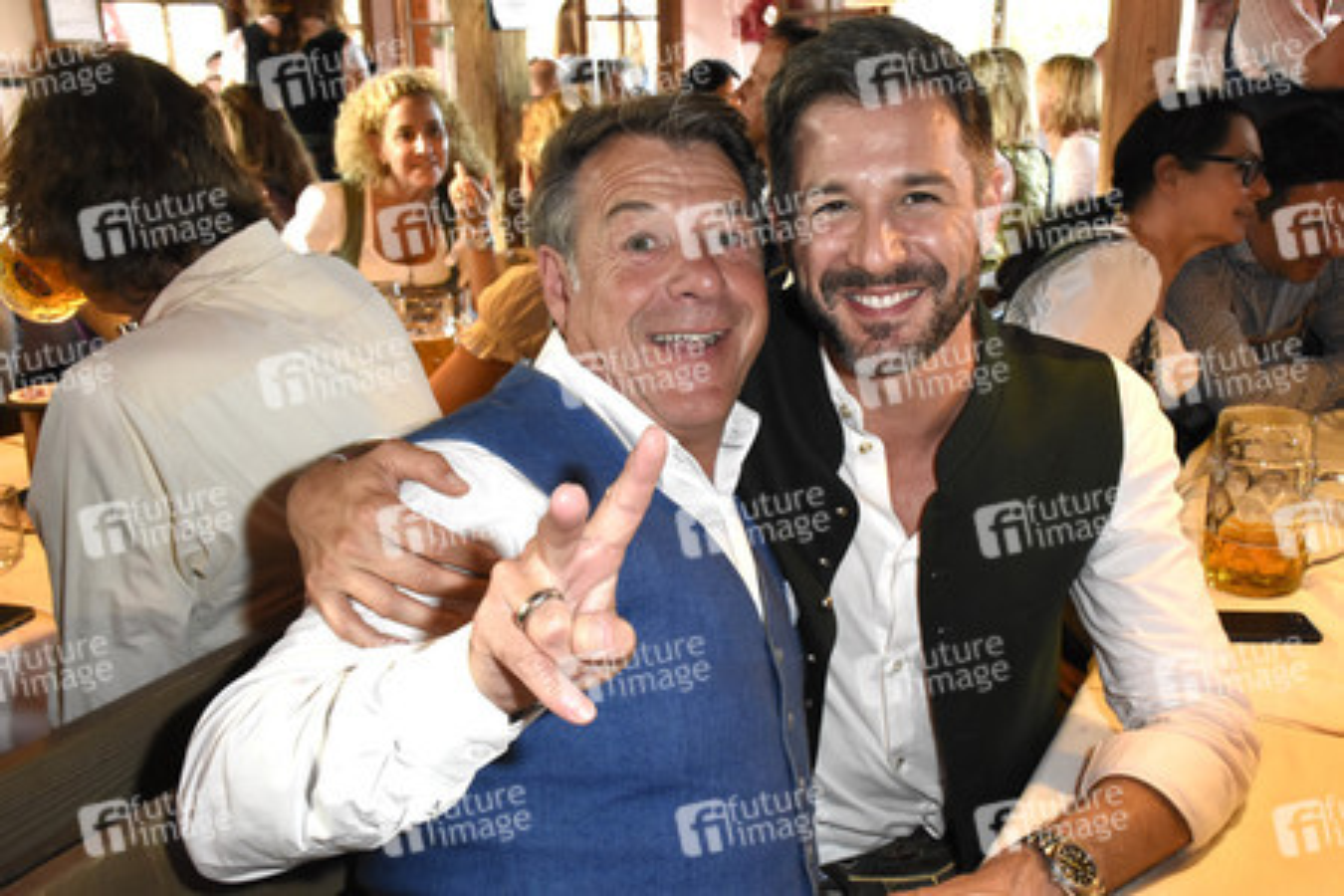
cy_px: 448
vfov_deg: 34.2
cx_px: 672
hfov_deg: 49.6
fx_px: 1456
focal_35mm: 39
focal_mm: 26
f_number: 6.3
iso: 3200
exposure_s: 1/60
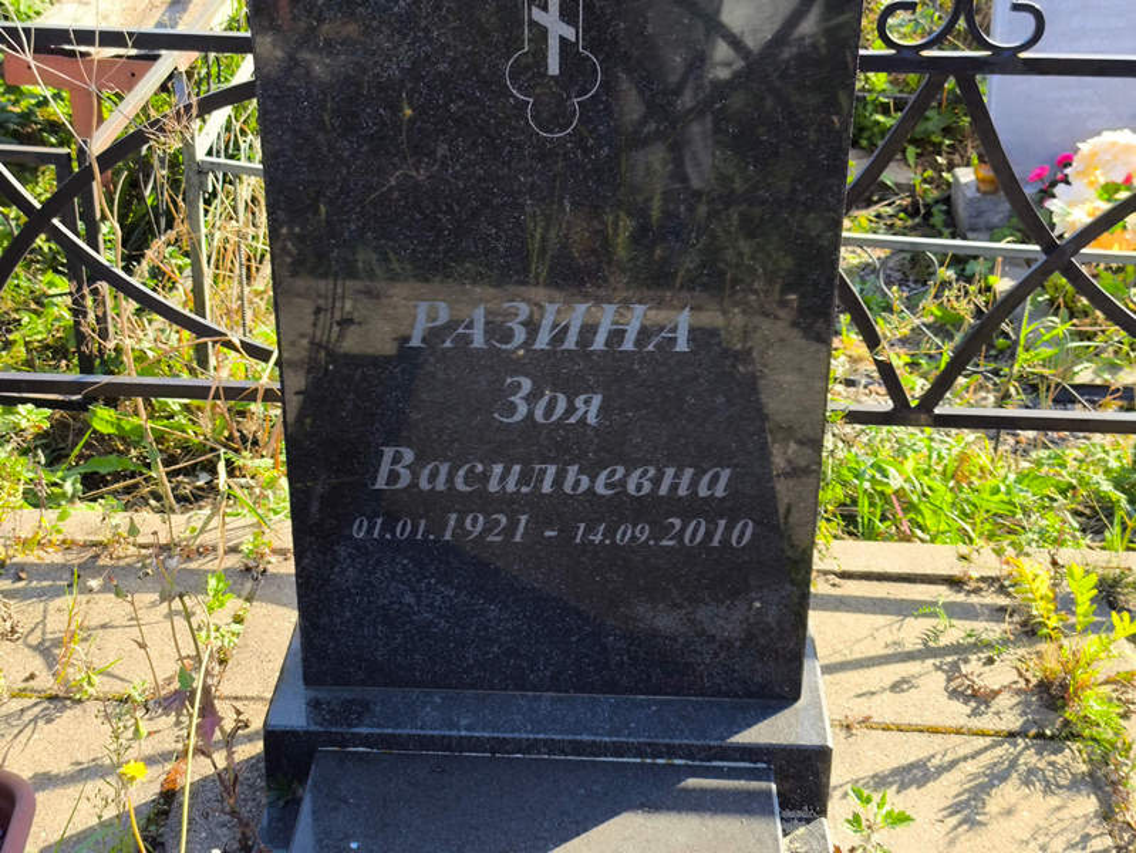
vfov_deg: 29.1
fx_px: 1642
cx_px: 568
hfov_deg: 38.2
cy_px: 426
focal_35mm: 50
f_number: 1.7
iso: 50
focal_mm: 4.71
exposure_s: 1/334
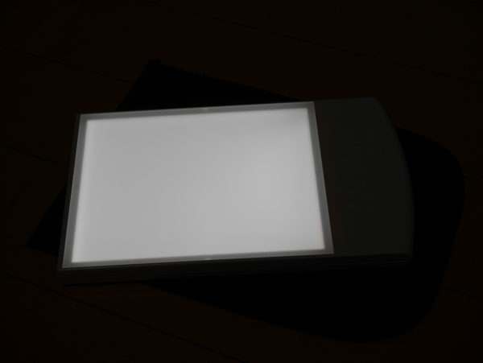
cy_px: 182
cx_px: 242
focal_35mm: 60
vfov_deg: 24.4
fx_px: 838
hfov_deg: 32.2
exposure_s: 1/160
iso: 200
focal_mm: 30
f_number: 7.1
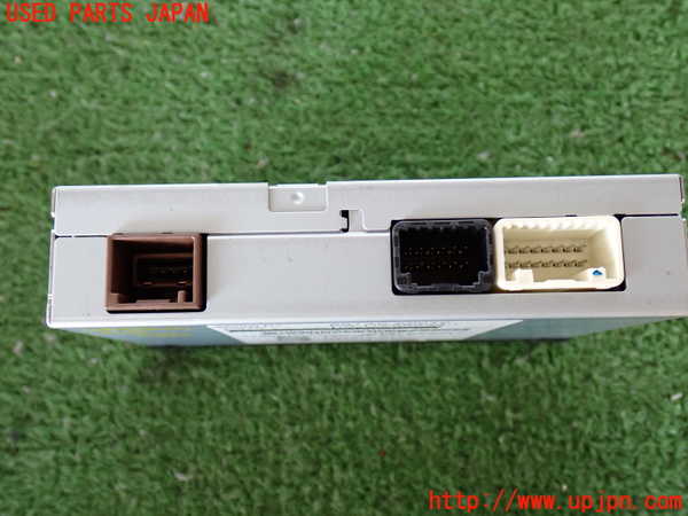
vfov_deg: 37.7
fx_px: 755
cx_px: 344
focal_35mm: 38
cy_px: 258
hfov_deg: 49.0
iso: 320
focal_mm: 6.83
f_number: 2.7
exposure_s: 1/40
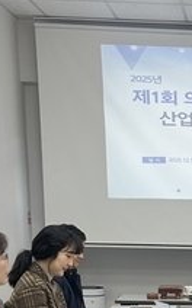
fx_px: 764
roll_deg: -1.3
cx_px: 285
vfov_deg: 21.1
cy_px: 376
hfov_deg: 13.5
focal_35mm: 91
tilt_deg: -13.3
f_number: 1.6
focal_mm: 5.1
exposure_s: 1/120
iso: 64
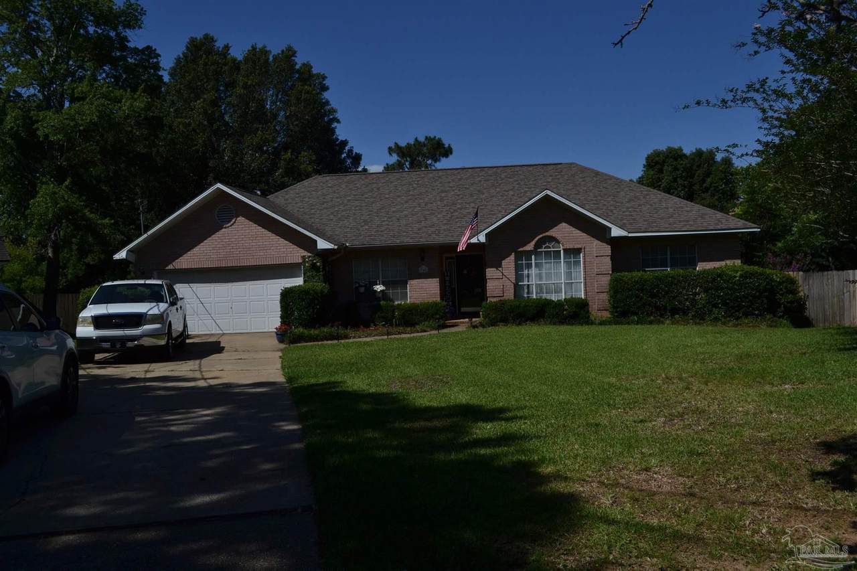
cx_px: 428
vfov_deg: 43.6
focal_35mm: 30
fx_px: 714
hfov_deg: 61.9
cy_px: 286
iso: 100
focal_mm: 20
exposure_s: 1/1250
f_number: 8
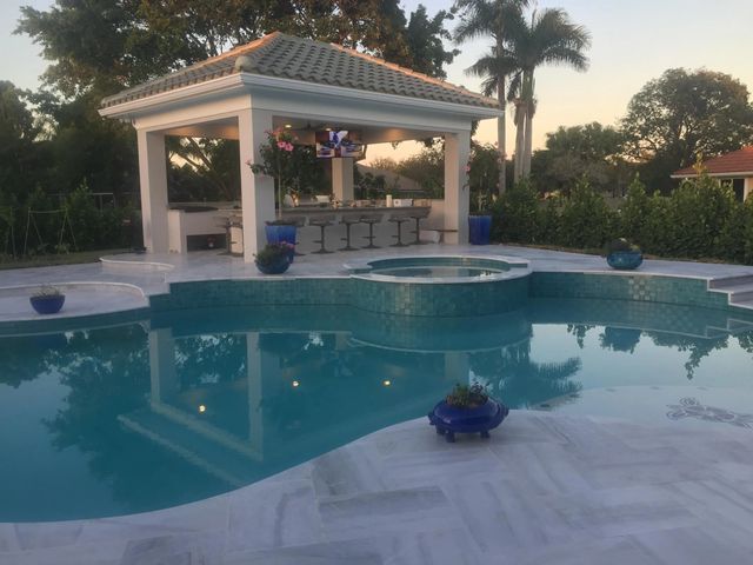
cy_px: 282
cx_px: 376
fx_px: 631
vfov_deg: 48.2
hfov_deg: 61.7
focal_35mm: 29
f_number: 2.2
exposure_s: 1/120
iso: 50
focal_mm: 4.15
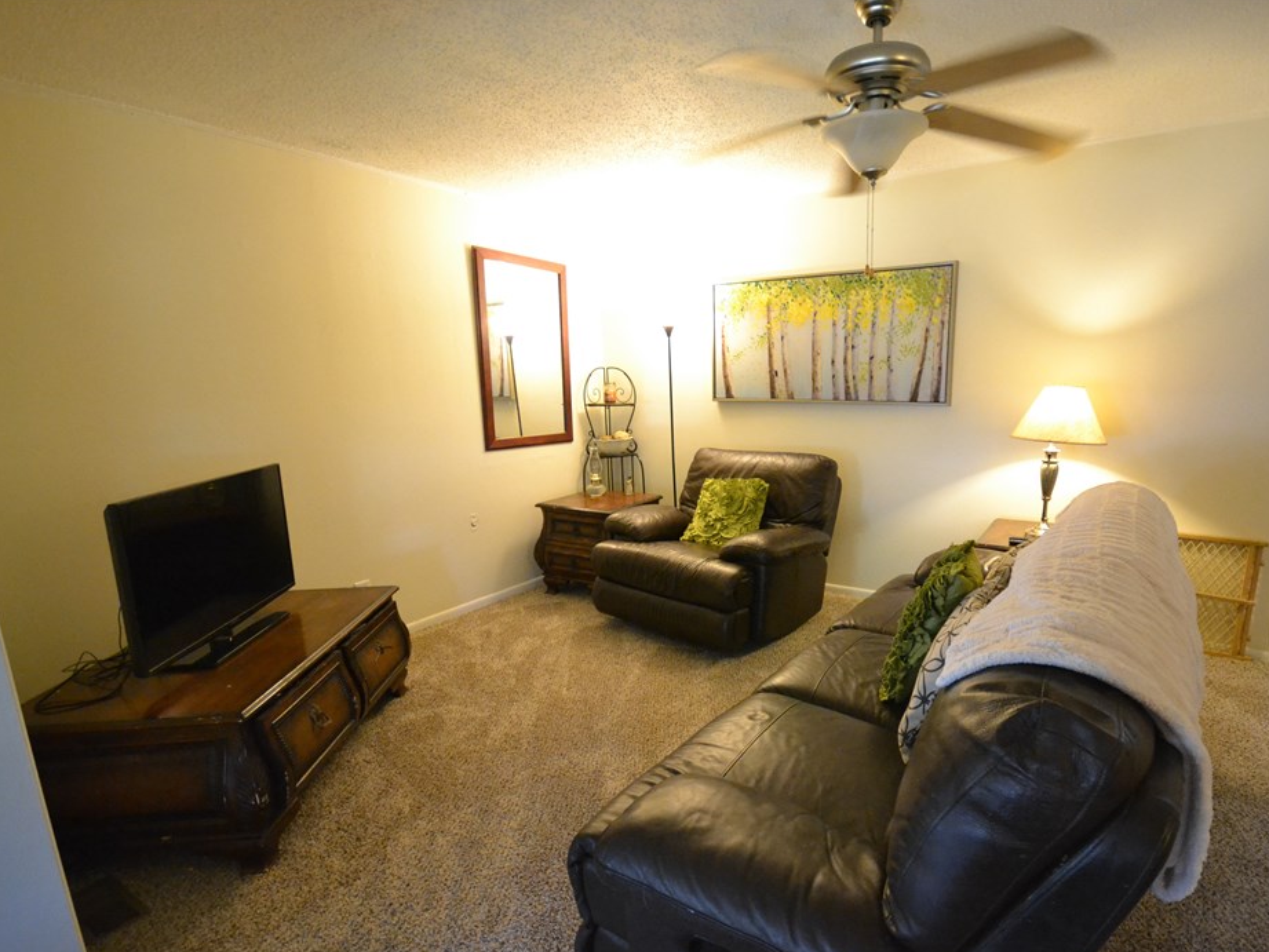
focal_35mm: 17
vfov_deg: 74.7
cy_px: 493
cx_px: 721
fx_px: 623
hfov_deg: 90.5
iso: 3200
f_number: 4
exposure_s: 1/40
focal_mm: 10
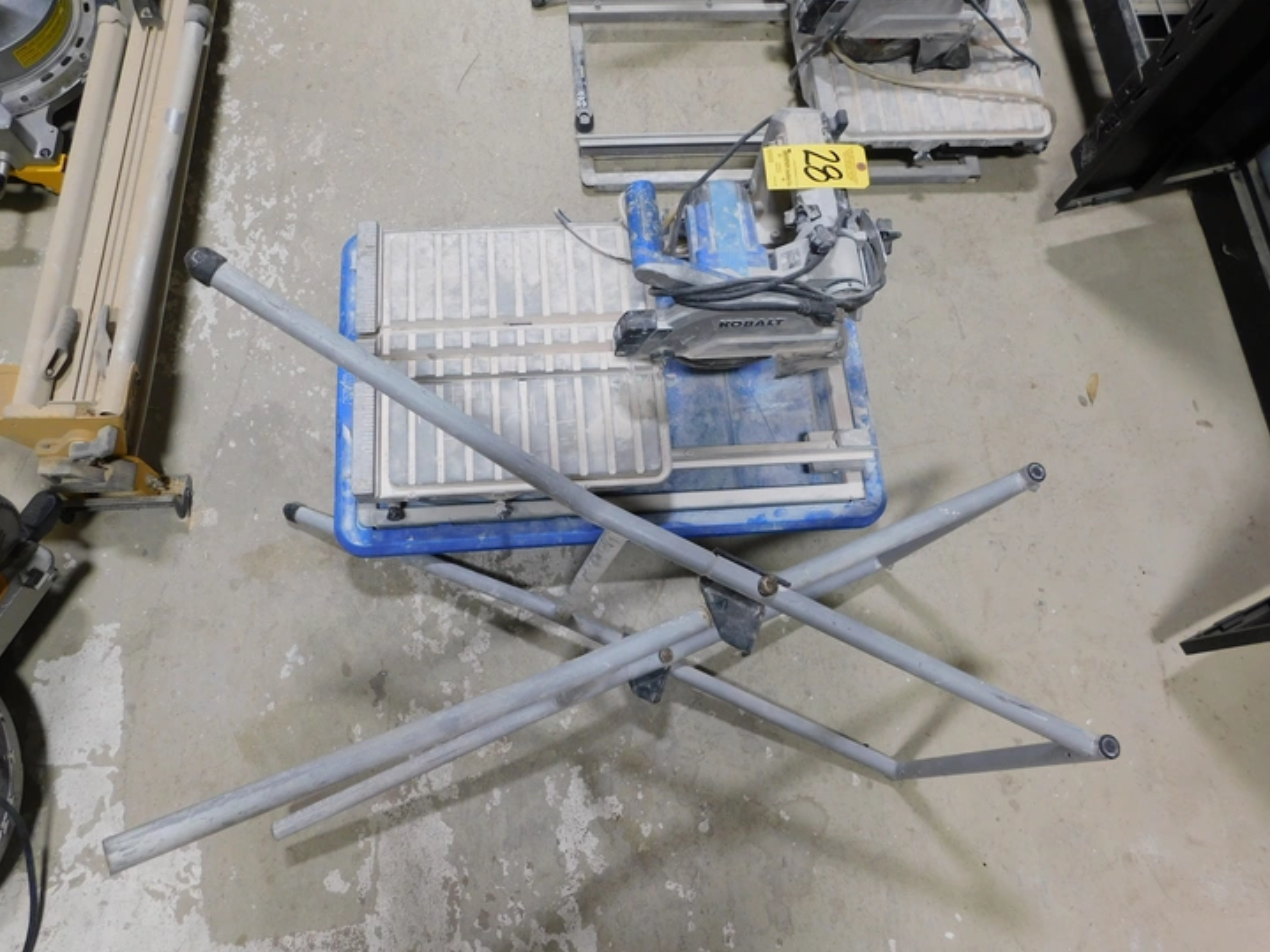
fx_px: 880
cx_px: 611
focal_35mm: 24
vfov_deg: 56.8
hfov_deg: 71.6
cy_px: 476
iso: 125
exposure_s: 1/50
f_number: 3
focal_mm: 4
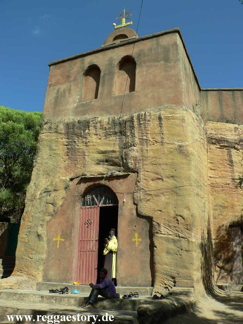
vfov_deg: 52.6
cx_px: 122
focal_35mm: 35
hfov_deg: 40.7
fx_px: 328
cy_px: 162
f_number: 4
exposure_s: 1/400
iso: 64
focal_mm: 6
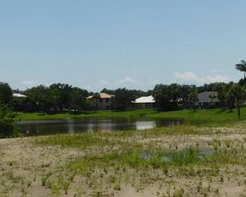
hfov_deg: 34.0
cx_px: 147
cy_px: 41
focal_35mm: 55
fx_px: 401
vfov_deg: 27.1
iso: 125
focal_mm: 4
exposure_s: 1/800
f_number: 6
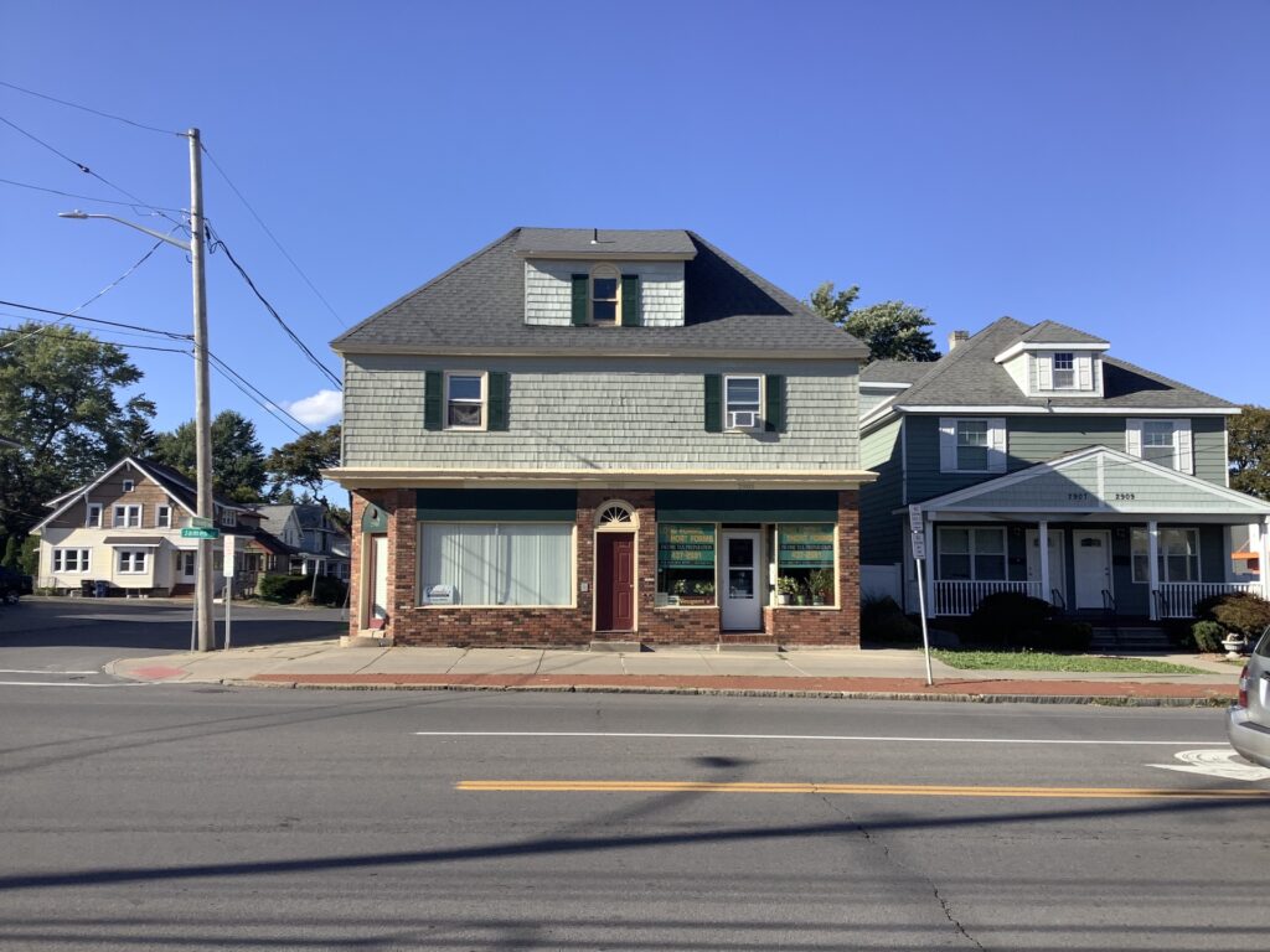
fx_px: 1137
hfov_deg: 58.4
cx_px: 635
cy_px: 476
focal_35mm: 31
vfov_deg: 45.4
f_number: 2.4
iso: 25
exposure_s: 1/994
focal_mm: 3.3
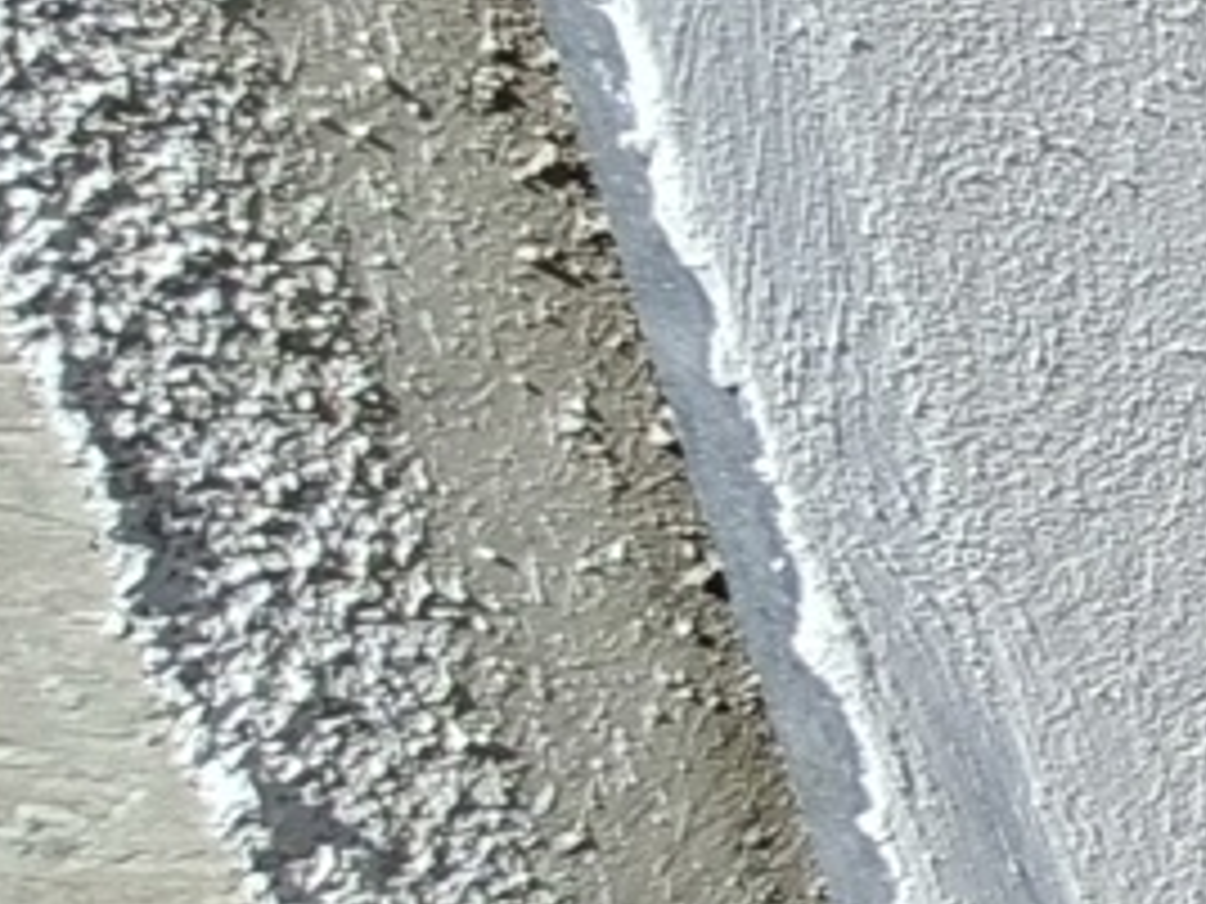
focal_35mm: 93
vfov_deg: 15.8
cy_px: 171
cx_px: 3262
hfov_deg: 12.8
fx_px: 3240
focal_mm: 1.74
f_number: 2.2
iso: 40
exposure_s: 1/1590
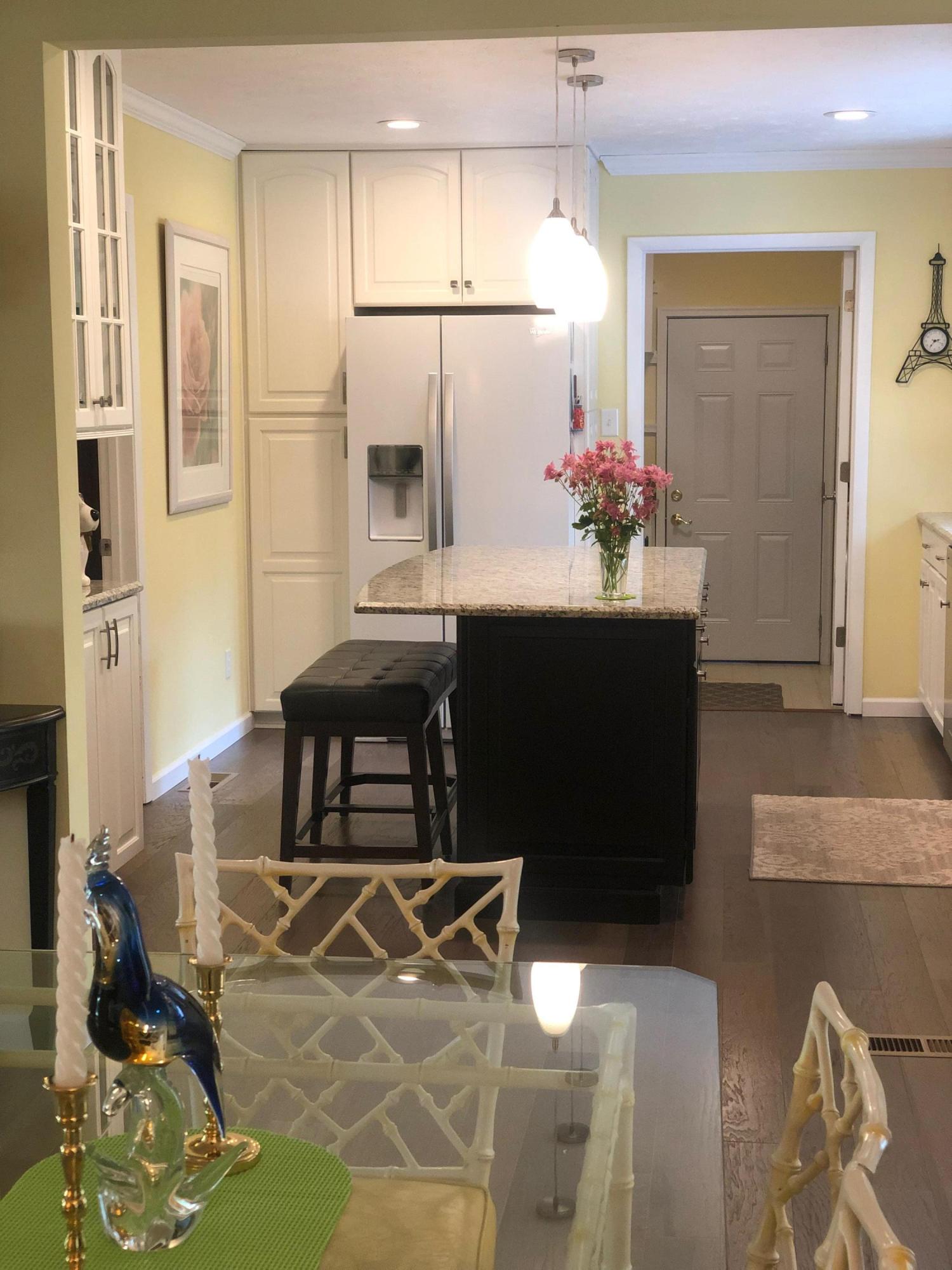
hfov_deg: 28.0
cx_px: 476
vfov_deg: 36.8
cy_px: 635
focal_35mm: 52
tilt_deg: -6.3
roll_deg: -0.1
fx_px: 1907
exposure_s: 1/40
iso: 100
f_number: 2.4
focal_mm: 6
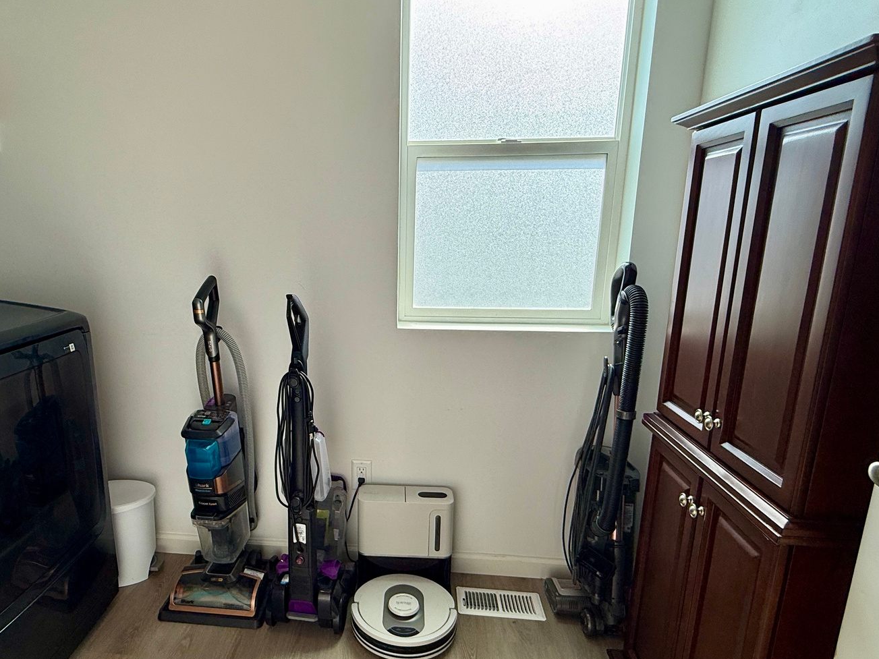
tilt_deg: -12.8
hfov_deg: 75.6
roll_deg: +0.1
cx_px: 356
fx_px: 559
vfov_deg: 61.0
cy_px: 355
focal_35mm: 22
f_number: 2.2
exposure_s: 1/267
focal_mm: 2.22
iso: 64
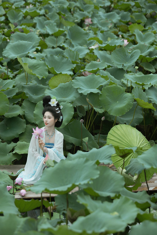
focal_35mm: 93
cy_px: 118
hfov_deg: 14.7
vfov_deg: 21.9
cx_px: 78
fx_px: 608
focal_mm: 93
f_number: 2.8
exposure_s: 1/500
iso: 100
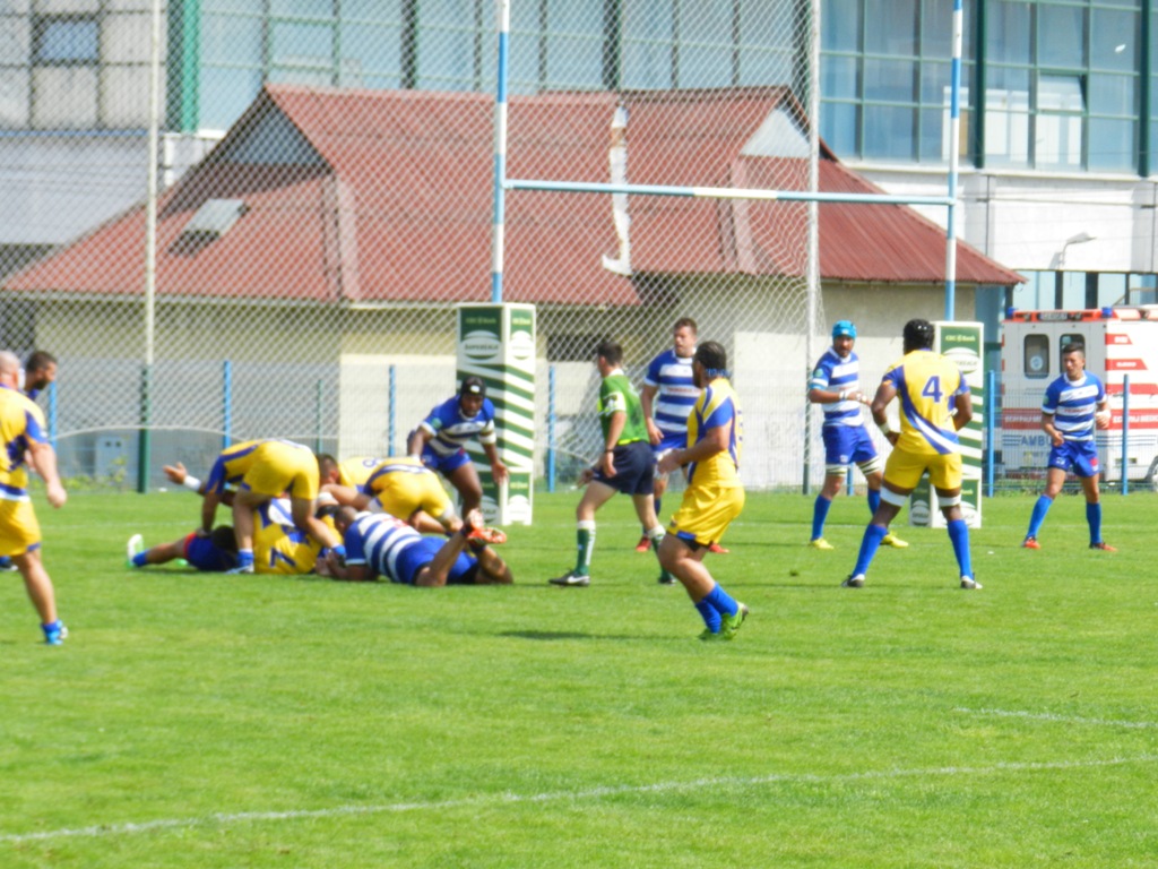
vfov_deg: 7.8
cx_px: 579
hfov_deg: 10.4
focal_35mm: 191
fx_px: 6389
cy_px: 434
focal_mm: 34
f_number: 5.5
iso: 160
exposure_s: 1/500
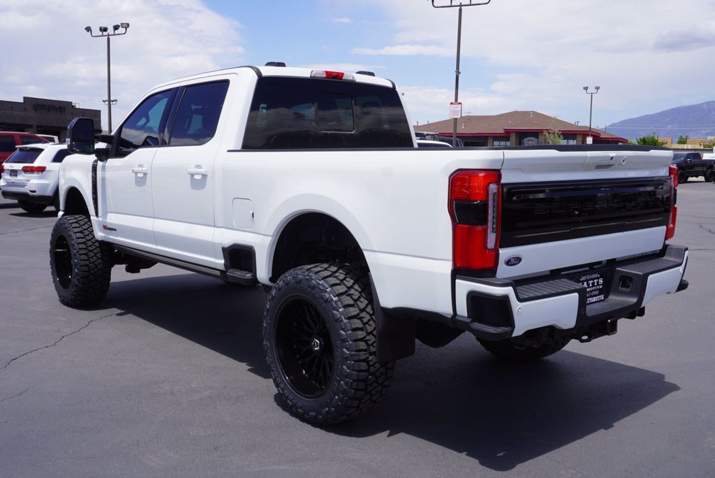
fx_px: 715
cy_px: 239
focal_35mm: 36
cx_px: 358
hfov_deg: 53.1
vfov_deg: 36.9
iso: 100
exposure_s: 1/160
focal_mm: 24
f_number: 10
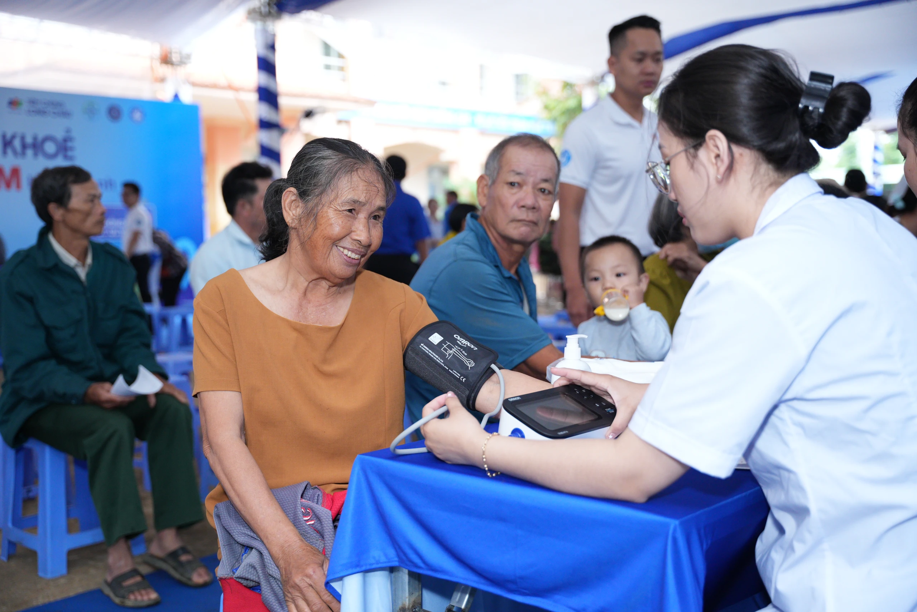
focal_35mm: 41
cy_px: 306
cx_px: 458
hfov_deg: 47.3
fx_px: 1047
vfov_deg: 32.6
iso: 2000
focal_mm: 41.1
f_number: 2.8
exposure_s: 1/125
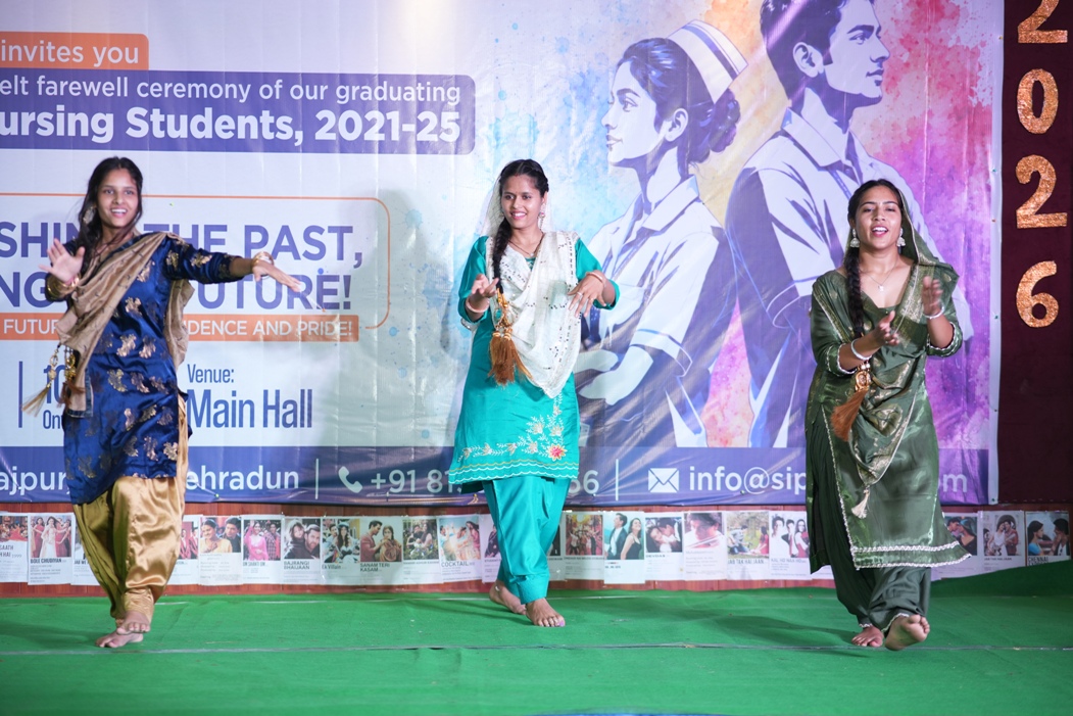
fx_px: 2534
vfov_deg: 16.1
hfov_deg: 23.9
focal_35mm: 85
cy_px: 358
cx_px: 536
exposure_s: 1/160
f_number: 1.8
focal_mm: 85
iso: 250
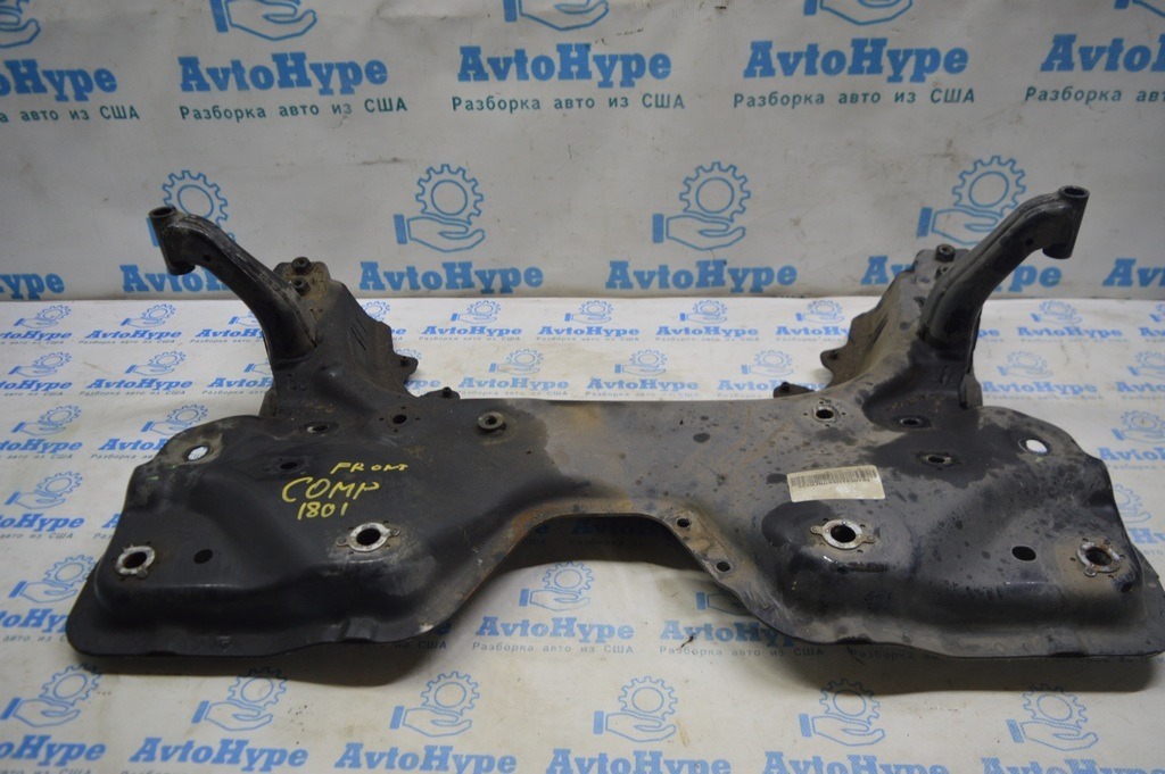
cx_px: 582
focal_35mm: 27
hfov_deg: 67.4
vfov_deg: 47.9
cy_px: 387
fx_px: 873
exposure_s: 1/60
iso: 400
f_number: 4
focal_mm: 18
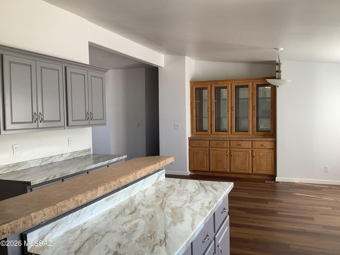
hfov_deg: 58.4
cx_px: 170
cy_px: 128
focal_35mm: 31
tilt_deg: -3.3
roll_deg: +1.2
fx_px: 304
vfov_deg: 45.4
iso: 50
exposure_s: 1/120
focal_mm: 3.3
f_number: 2.4
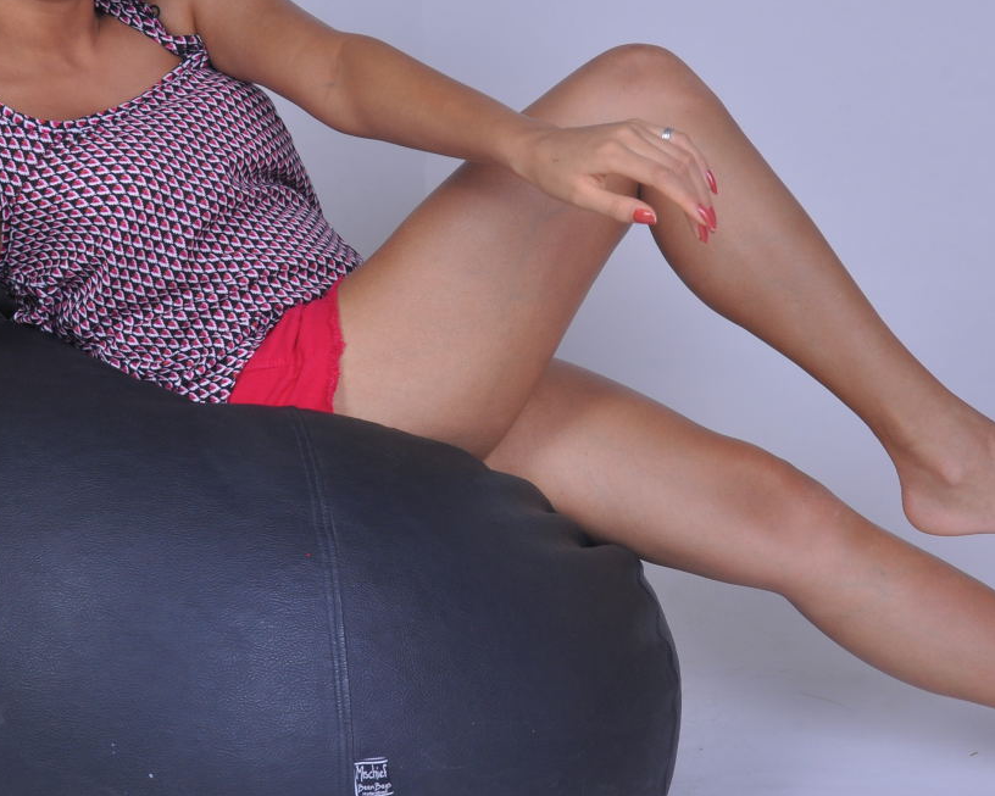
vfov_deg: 22.1
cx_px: 510
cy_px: 304
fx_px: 2030
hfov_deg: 27.5
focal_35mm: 69
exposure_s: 1/160
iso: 200
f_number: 18
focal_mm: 25
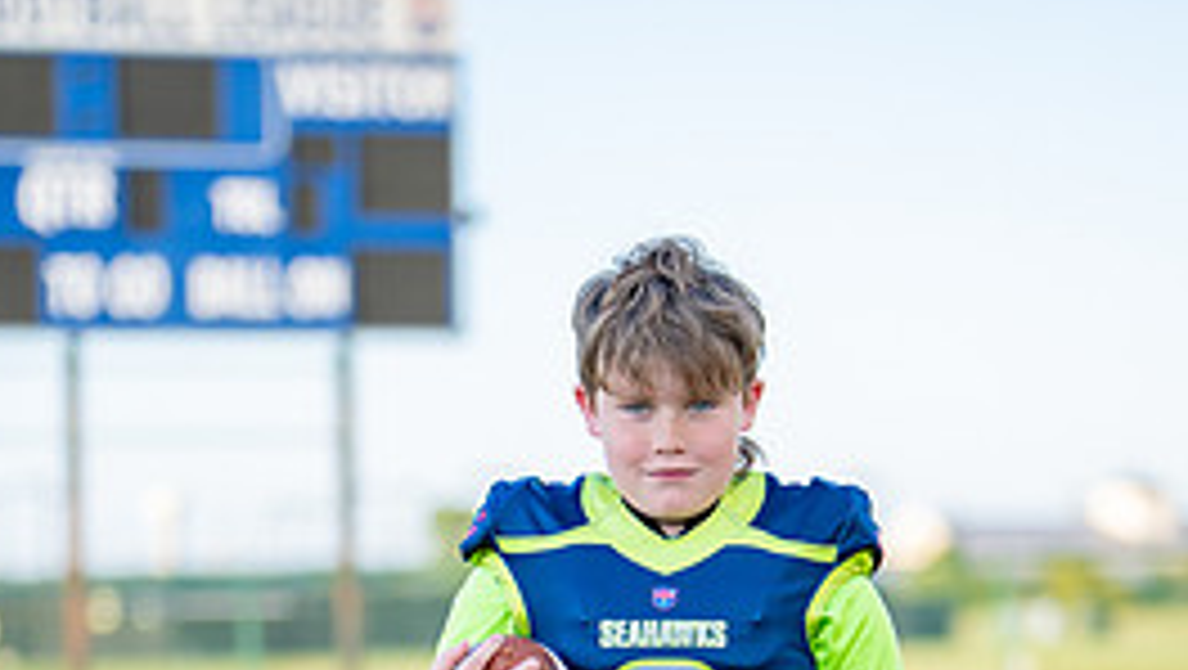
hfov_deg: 15.4
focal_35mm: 139
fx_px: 4382
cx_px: 613
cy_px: 845
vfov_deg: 8.6
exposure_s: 1/2000
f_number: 1.2
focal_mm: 50
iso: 100
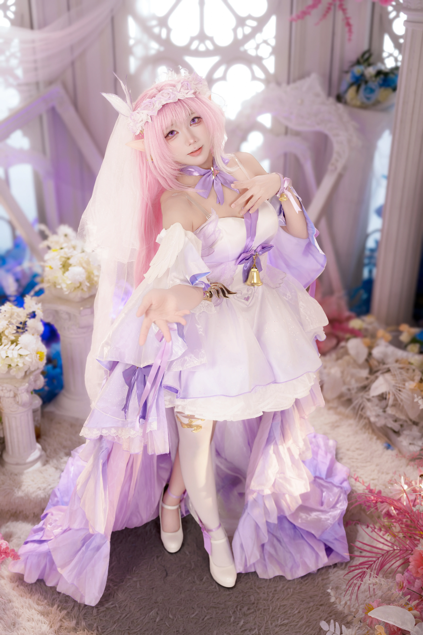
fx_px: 775
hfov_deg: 30.5
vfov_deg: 44.5
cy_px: 318
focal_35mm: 44
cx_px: 212
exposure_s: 1/100
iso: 250
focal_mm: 44
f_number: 2.8
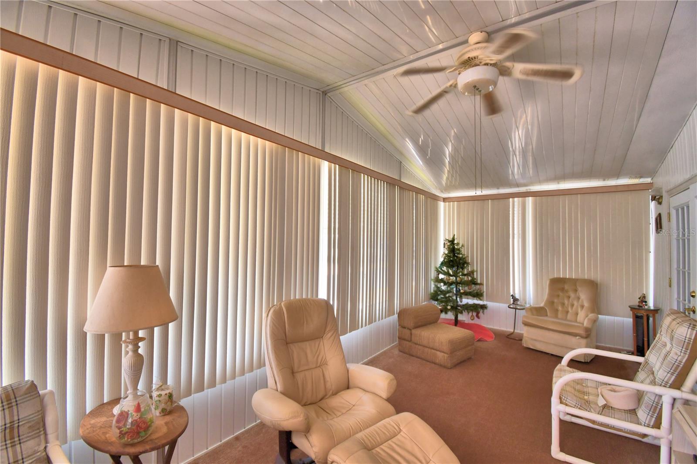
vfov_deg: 77.3
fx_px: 290
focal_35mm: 15
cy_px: 232
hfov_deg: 100.4
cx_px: 348
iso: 400
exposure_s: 1/80
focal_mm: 10
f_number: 4.5
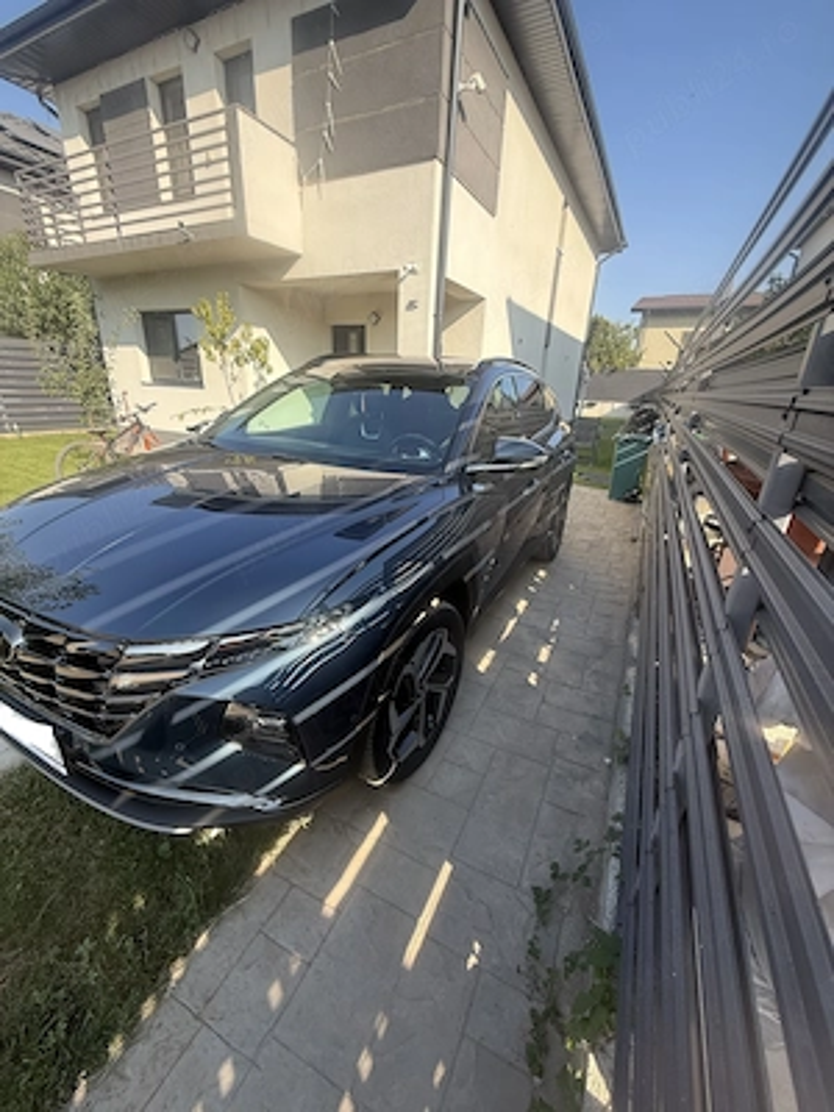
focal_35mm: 14
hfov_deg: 85.7
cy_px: 556
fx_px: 450
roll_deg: -3.9
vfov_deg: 102.1
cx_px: 417
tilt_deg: -20.8
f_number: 2.2
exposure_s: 1/451
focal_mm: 2.22
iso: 64
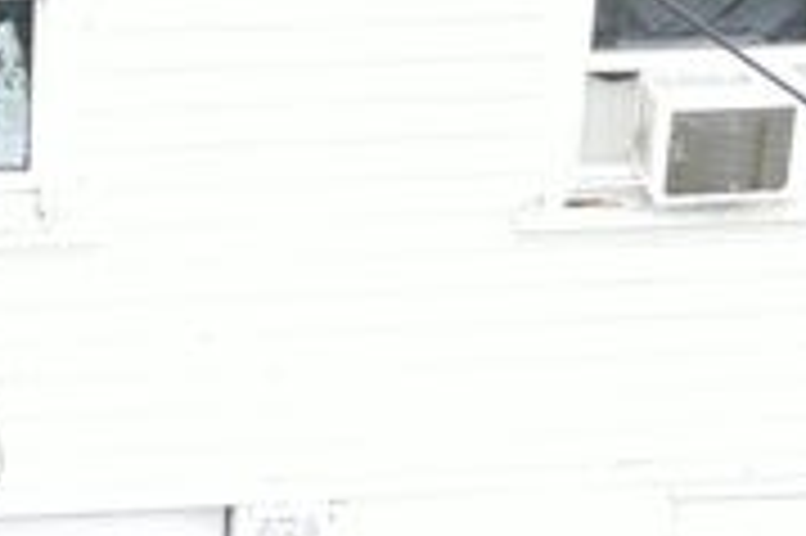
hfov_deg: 16.5
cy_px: -185
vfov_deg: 11.2
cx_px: -164
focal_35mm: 119
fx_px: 2662
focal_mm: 4.5
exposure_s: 1/100
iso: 100
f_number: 2.8
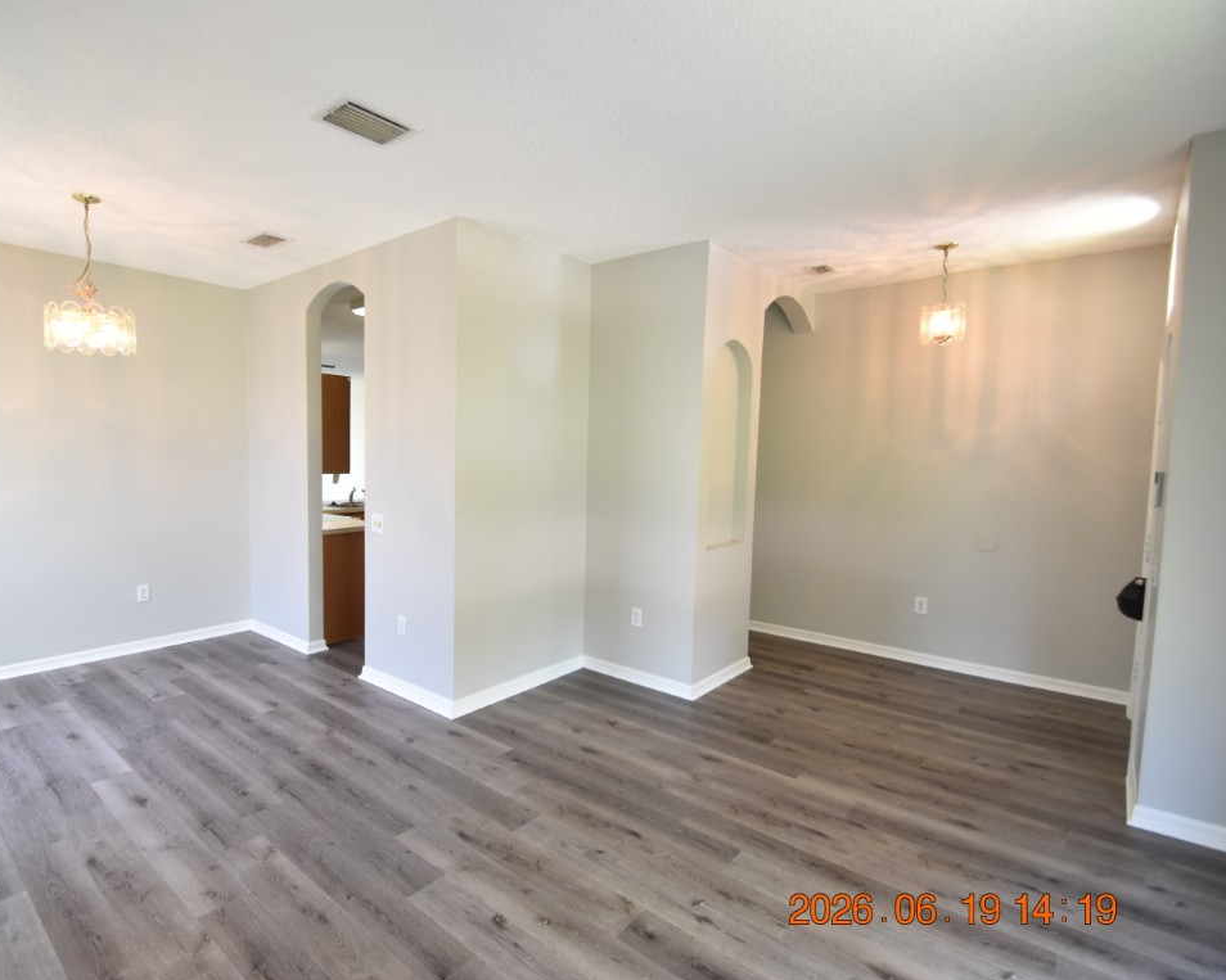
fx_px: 617
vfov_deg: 77.0
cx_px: 517
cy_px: 491
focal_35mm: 17
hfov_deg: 88.9
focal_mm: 10
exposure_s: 1/45
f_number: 3.5
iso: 800
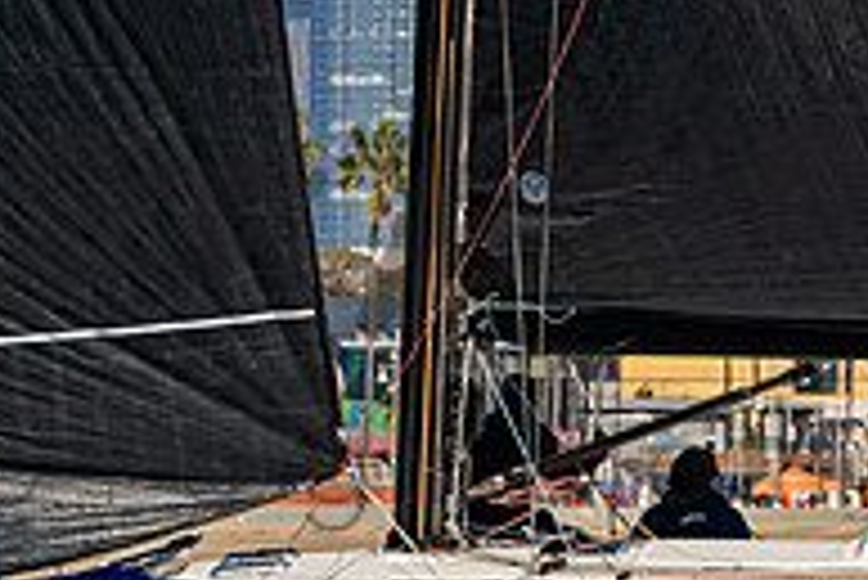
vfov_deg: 0.9
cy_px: 318
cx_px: 1051
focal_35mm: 1503
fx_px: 36265
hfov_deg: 1.4
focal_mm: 400
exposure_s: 1/1600
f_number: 9
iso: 400
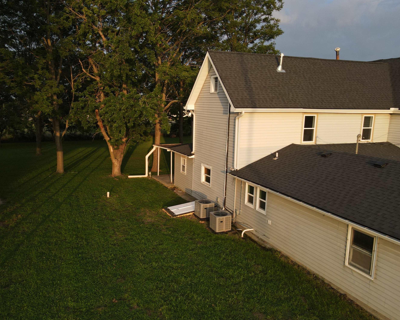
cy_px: 163
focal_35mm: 27
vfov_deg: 53.2
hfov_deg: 63.9
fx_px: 320
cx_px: 178
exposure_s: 1/200
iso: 100
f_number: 2.8
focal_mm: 4.5
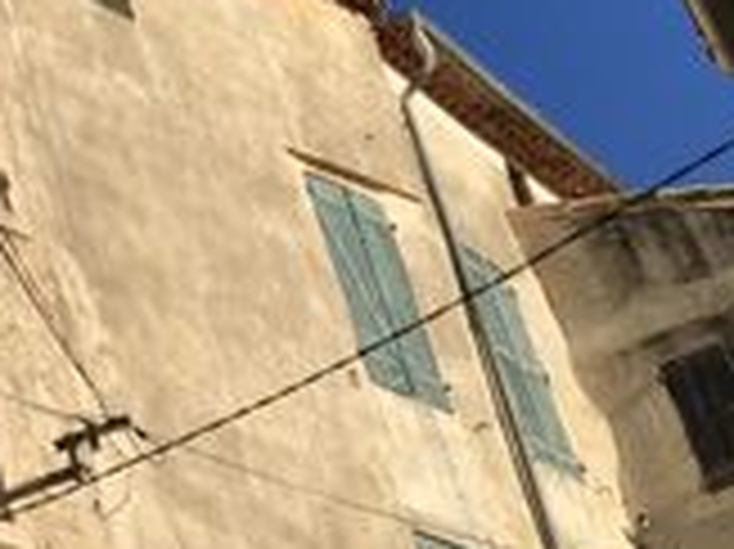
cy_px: 36
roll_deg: +6.4
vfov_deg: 13.7
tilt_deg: +35.1
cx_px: -450
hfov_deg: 16.3
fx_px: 2267
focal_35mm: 107
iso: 25
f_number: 2.2
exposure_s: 1/2404
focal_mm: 4.15
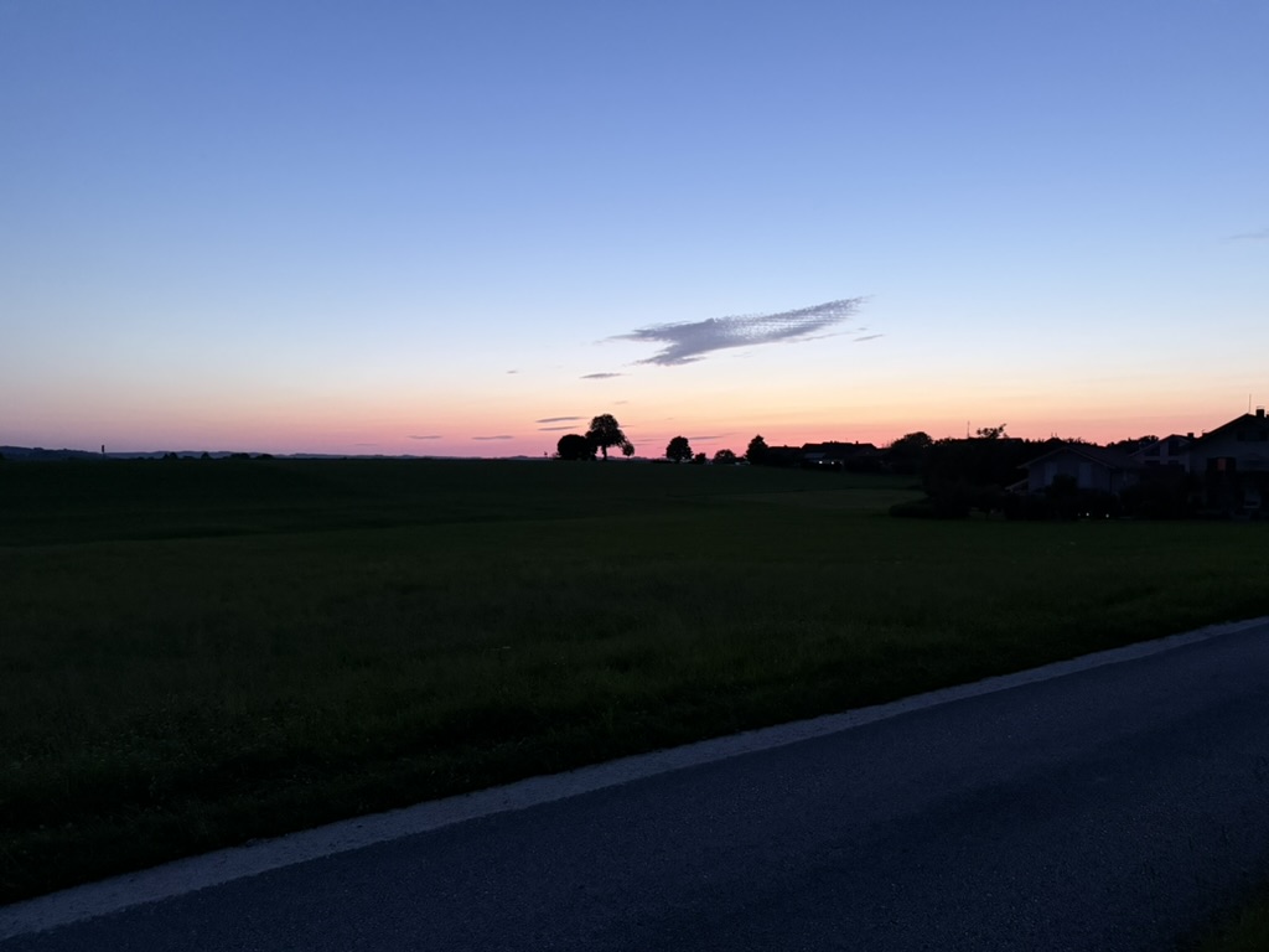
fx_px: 880
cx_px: 634
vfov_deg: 56.8
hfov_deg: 71.6
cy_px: 476
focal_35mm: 24
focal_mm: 6.76
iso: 800
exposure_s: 1/54
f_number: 1.78
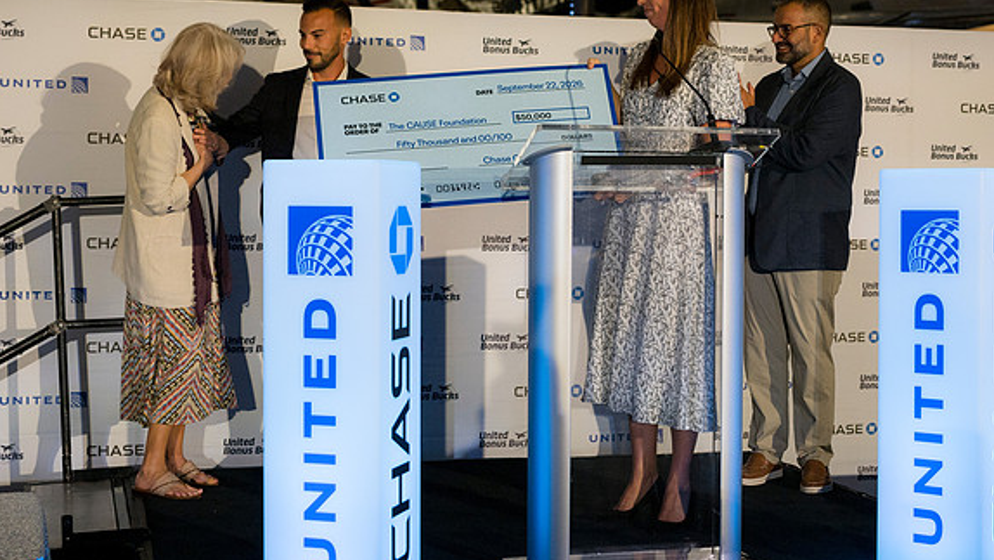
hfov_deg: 37.8
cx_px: 499
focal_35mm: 55
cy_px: 251
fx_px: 1450
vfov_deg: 21.8
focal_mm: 35
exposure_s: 1/200
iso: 500
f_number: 2.8
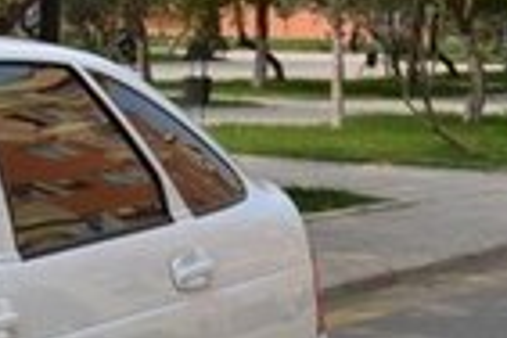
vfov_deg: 8.5
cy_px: 302
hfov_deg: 11.8
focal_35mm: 161
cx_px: -378
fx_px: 2272
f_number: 7.1
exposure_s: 1/200
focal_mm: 23
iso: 100
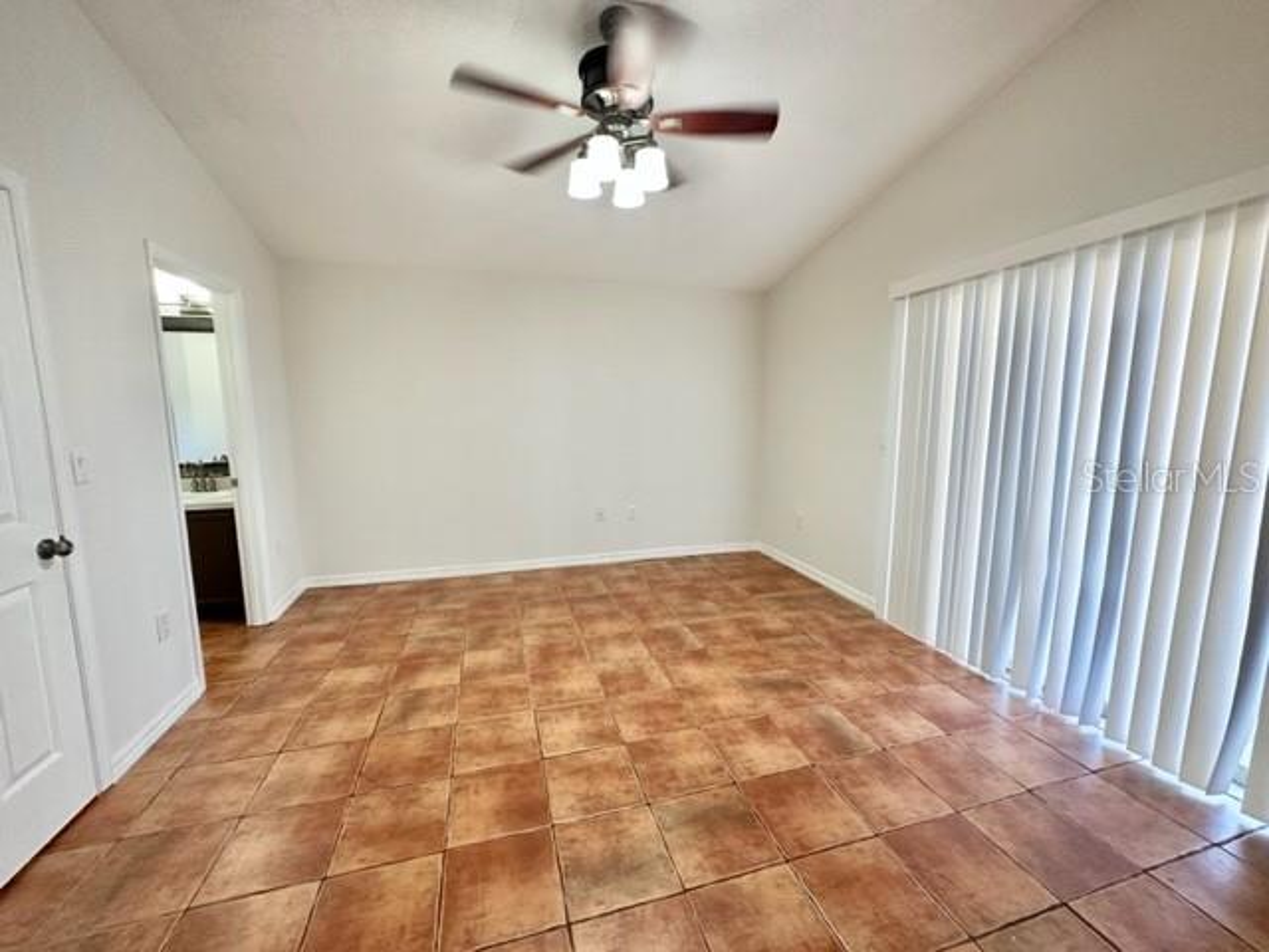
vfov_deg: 85.7
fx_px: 513
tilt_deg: -7.2
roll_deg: -0.6
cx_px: 634
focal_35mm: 14
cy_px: 476
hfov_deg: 102.1
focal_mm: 2.22
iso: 200
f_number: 2.2
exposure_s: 1/60
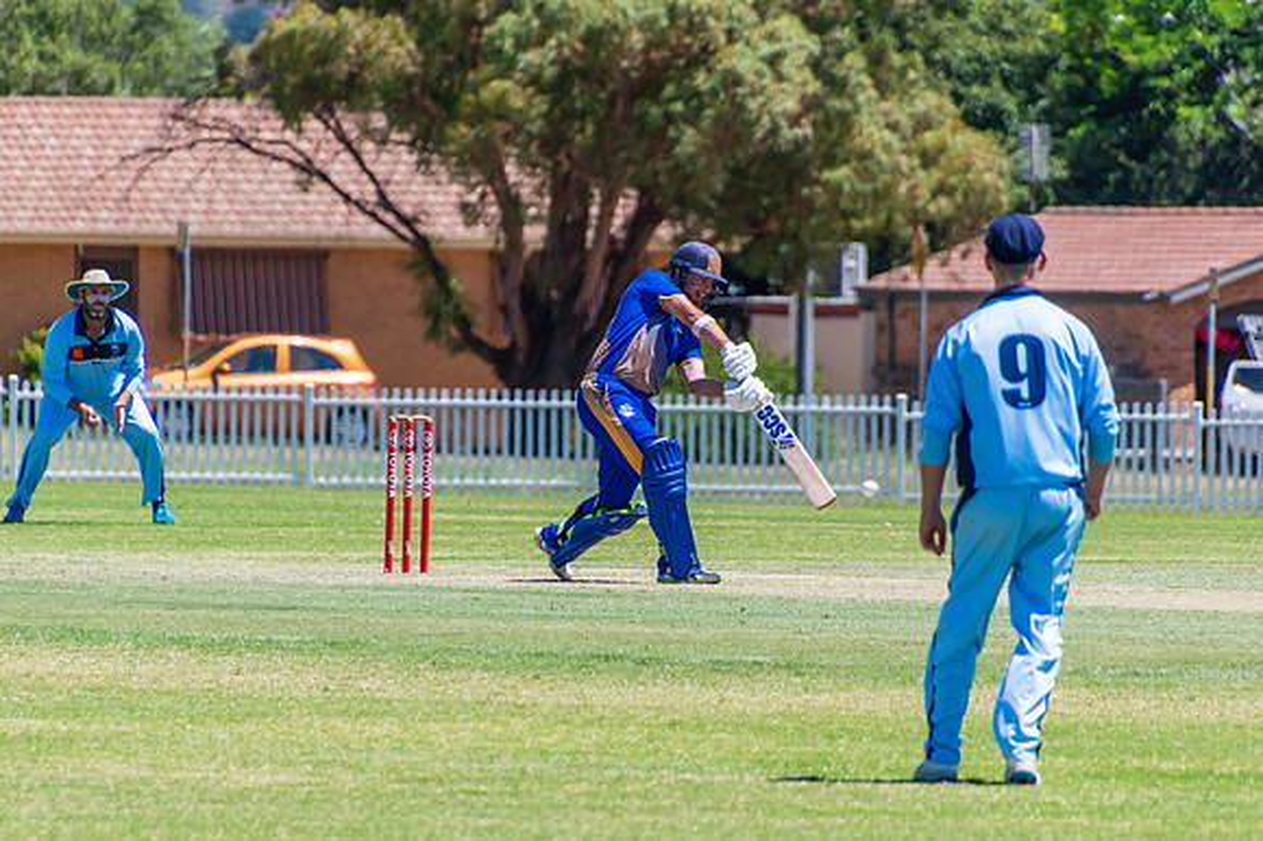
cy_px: 420
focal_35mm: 600
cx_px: 632
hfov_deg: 3.4
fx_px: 21037
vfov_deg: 2.3
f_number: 6.3
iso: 400
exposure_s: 1/1600
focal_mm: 400
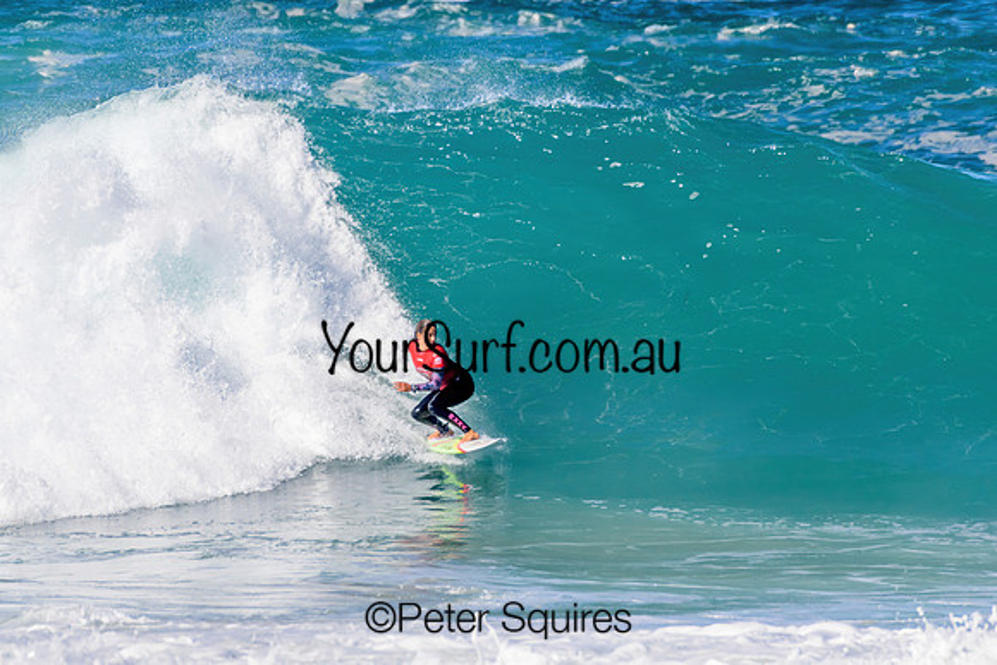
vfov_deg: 1.4
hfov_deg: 2.1
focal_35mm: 1000
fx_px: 27700
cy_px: 332
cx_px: 498
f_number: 11
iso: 1000
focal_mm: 1000
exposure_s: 1/2500
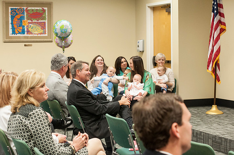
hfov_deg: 27.0
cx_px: 117
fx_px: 487
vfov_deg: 18.1
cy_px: 78
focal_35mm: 75
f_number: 5
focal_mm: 50
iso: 1250
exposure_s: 1/40
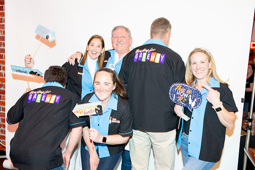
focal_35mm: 34
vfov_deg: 38.4
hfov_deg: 55.1
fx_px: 244
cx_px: 128
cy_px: 85
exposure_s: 1/60
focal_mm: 34.5
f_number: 5.6
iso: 1600
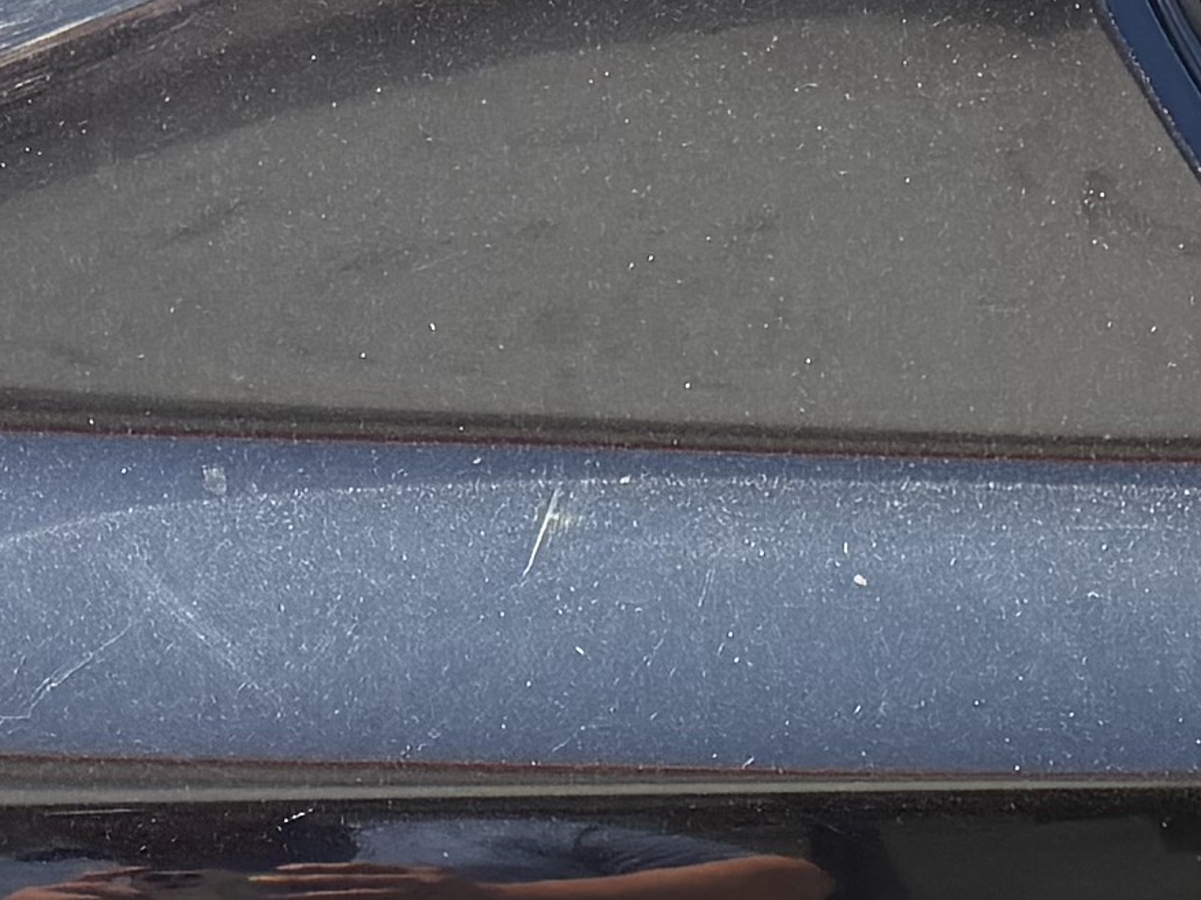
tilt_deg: -22.0
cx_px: 1459
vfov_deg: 9.3
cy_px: 1250
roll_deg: -1.5
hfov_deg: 12.4
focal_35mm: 156
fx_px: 5412
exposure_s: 1/1106
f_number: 1.78
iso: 100
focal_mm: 6.76
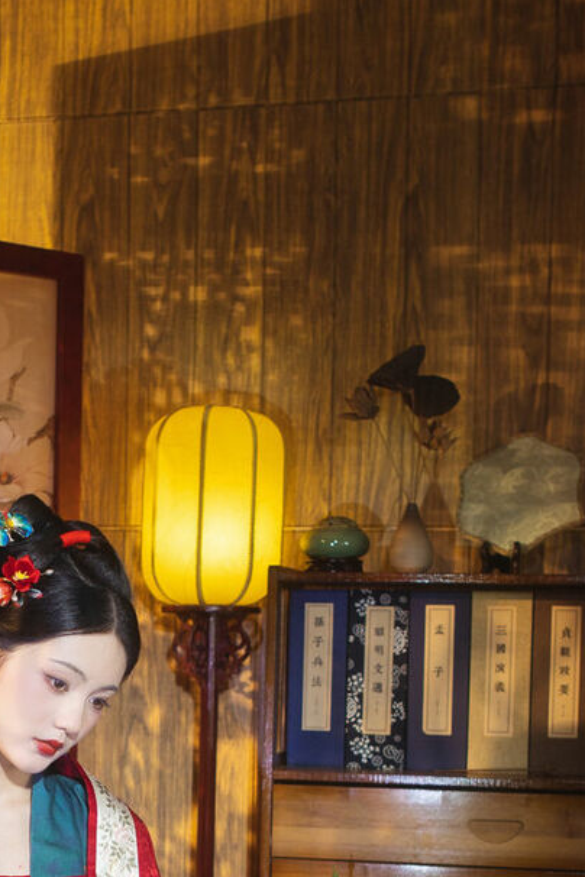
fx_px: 1901
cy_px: 789
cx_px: 51
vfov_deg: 25.2
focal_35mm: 78
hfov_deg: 17.2
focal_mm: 30
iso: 500
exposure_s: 1/200
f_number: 2.8
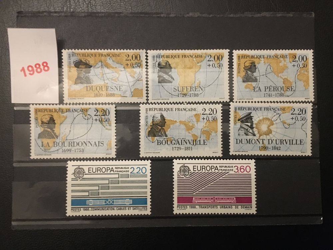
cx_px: 166
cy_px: 125
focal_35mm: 29
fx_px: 279
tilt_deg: -85.9
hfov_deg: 61.7
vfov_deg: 48.2
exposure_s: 1/17
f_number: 2.2
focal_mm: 4.15
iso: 500
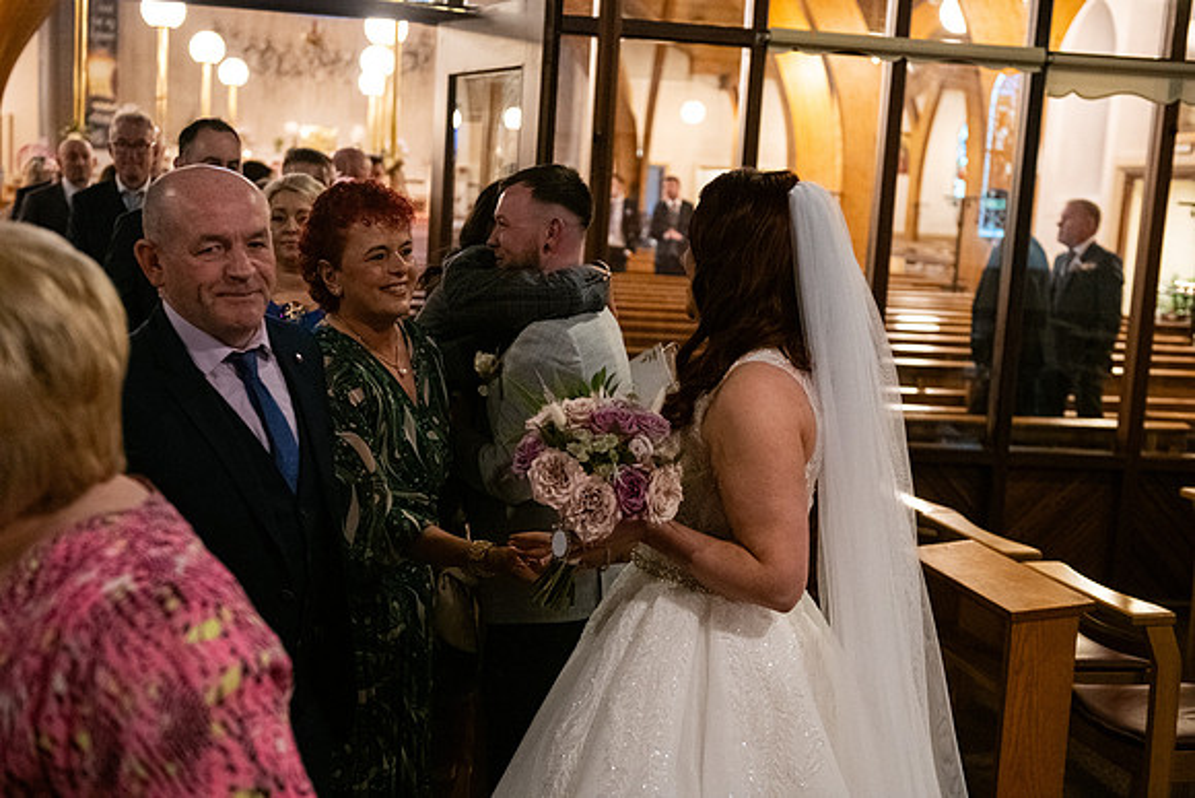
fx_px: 1594
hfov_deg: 41.1
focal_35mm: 48
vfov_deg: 28.1
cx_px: 598
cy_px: 399
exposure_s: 1/160
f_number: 3.5
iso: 2500
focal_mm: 48
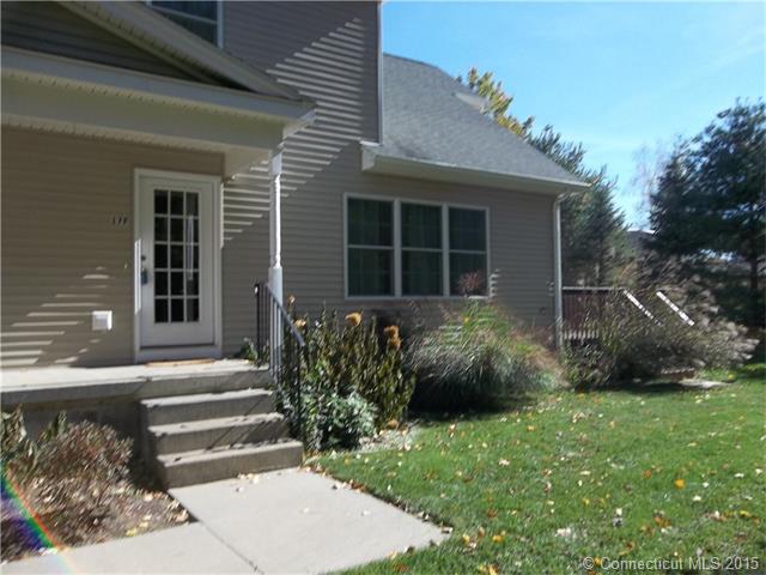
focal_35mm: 27
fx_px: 597
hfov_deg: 65.3
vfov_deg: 51.4
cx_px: 383
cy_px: 288
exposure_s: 1/100
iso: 80
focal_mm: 4.9
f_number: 8.9
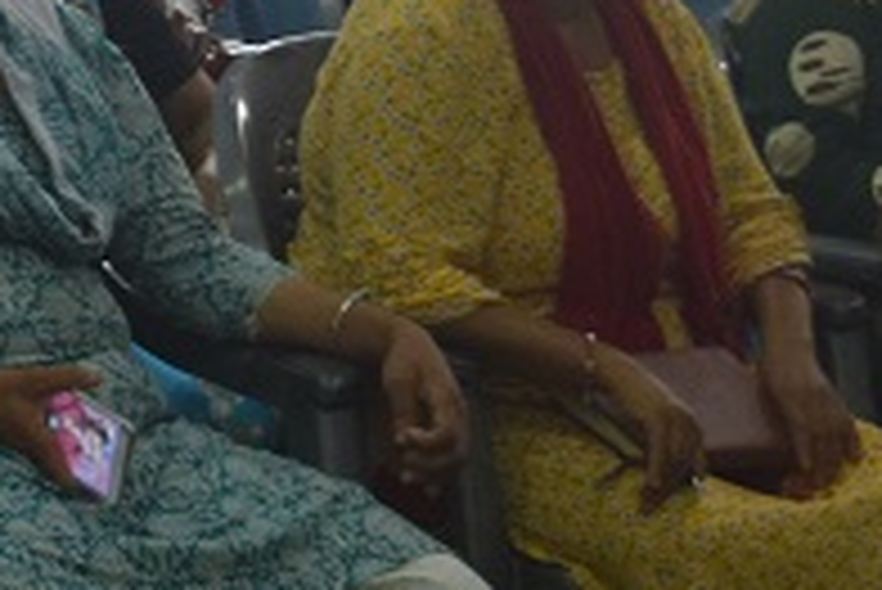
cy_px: -137
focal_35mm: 199
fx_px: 4879
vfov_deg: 6.9
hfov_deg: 10.0
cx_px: -428
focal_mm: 26
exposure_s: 1/100
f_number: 5
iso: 800
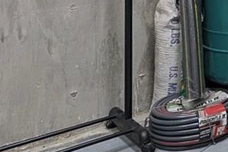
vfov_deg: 16.8
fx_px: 450
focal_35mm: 71
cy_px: -98
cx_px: 409
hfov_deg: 20.4
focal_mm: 1.95
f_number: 2.2
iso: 69
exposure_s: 1/40
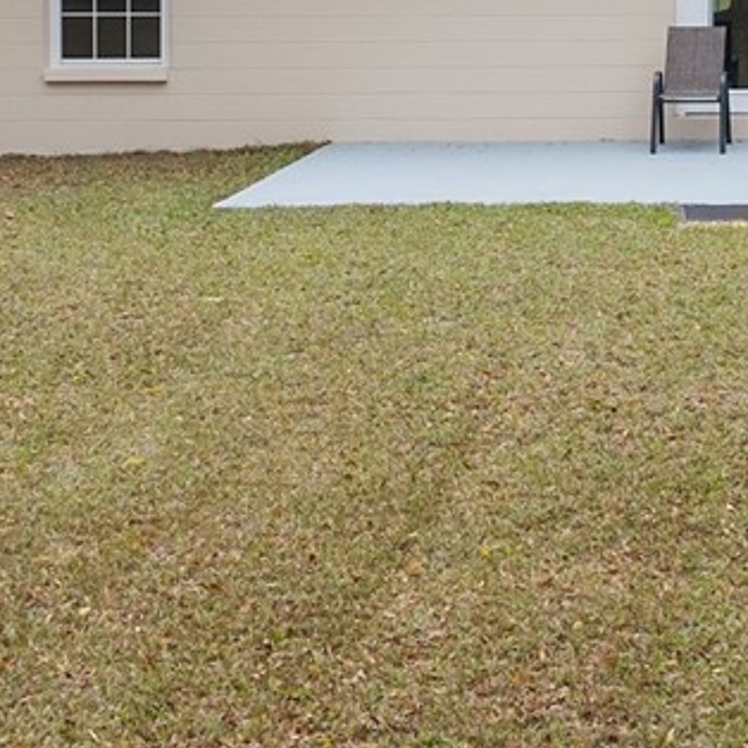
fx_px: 2640
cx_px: 891
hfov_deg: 15.5
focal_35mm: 108
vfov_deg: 15.6
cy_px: -105
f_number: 1.8
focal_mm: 8.67
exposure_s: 1/500
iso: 160
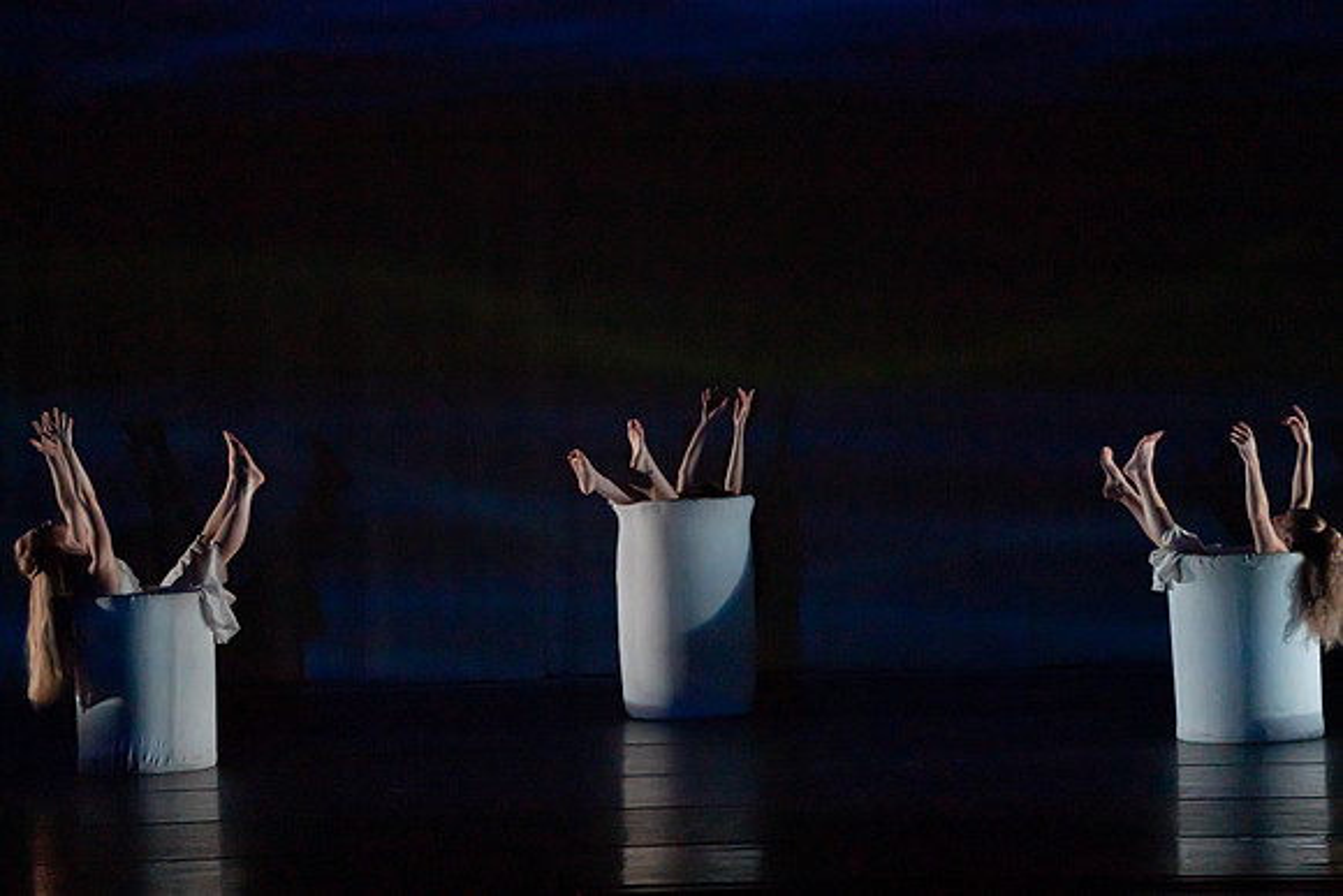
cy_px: 448
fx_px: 9440
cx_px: 672
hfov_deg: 8.1
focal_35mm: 253
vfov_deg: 5.4
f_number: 5.6
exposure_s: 1/320
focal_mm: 253
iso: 6400
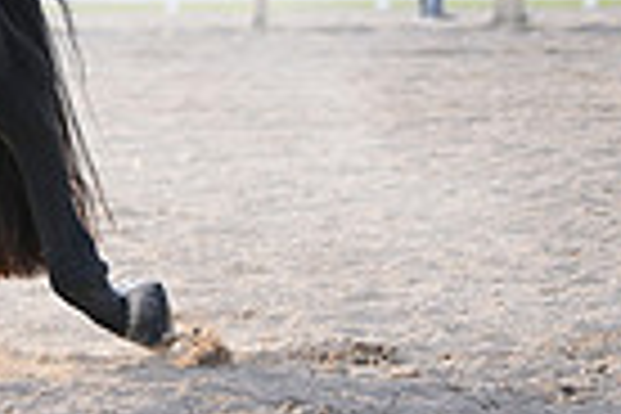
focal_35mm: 429
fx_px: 7400
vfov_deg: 3.2
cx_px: -670
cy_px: -245
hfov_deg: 4.7
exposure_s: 1/2000
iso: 1000
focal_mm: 102
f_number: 4.5
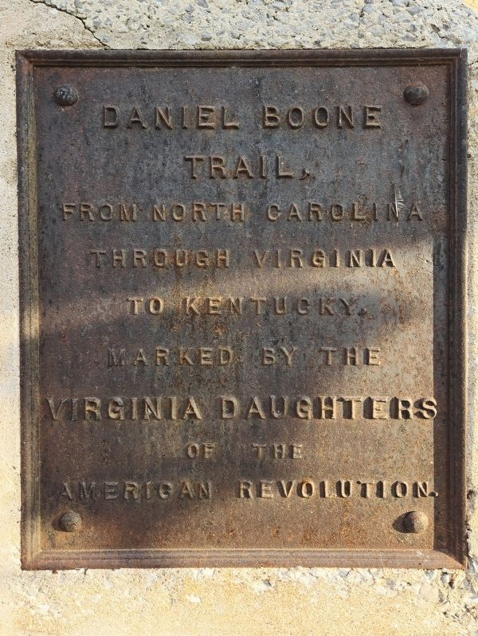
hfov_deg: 58.9
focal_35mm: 23
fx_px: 423
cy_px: 318
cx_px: 239
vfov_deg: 73.9
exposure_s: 1/182
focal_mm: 5.4
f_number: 1.8
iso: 25
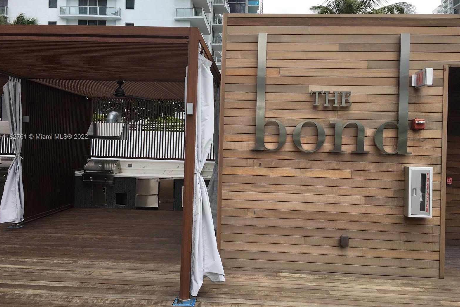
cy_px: 137
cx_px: 230
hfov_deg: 60.3
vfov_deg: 42.3
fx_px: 396
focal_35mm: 31
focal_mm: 4.15
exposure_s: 1/311
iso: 25
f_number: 2.2
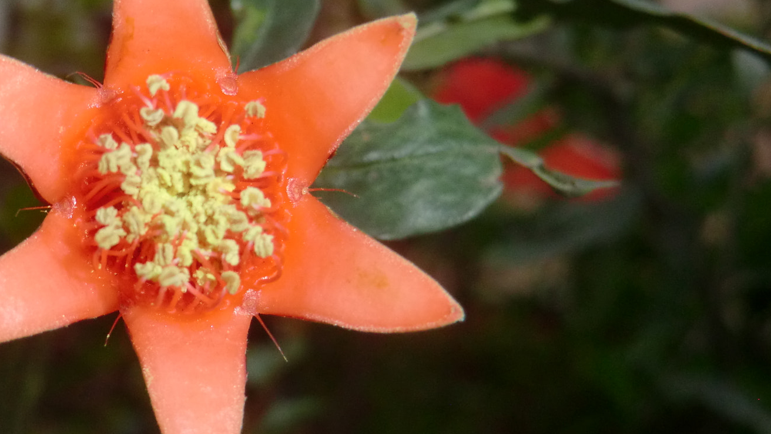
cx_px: 190
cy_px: 186
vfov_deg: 17.7
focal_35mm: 68
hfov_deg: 30.5
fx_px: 1390
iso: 125
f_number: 3.8
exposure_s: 1/60
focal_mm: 7.1
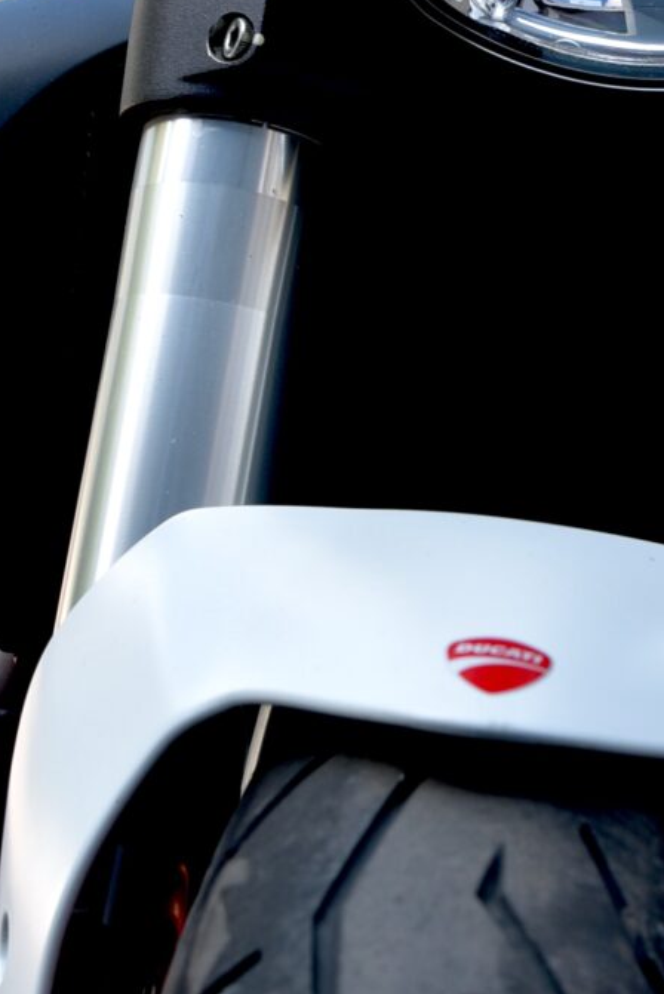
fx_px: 3372
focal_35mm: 122
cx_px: 653
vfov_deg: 16.7
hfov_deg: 11.1
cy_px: 240
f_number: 5
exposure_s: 1/100
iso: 100
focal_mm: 32
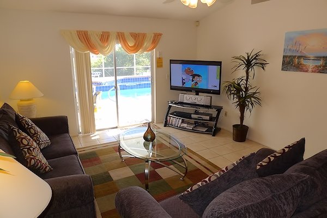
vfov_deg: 53.1
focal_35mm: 24
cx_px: 164
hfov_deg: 73.7
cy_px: 109
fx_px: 218
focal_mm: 5.1
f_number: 5
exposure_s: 1/30
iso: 100
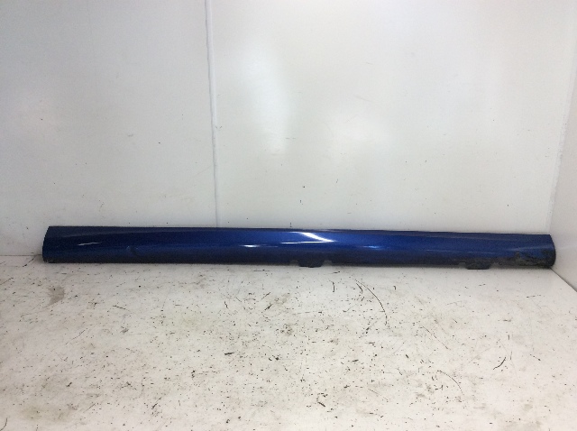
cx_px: 288
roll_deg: +0.6
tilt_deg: -20.0
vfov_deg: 44.1
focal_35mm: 32
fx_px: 533
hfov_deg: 56.9
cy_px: 216
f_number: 2.4
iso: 64
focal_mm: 3.3
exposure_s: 1/120
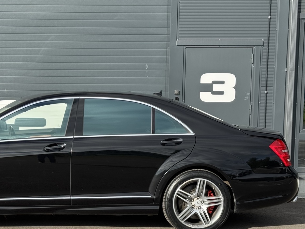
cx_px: 67
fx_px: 722
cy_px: 160
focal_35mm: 82
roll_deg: -0.6
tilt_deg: -5.4
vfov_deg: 17.9
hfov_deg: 23.5
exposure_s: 1/2331
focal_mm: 6.76
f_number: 1.78
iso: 64
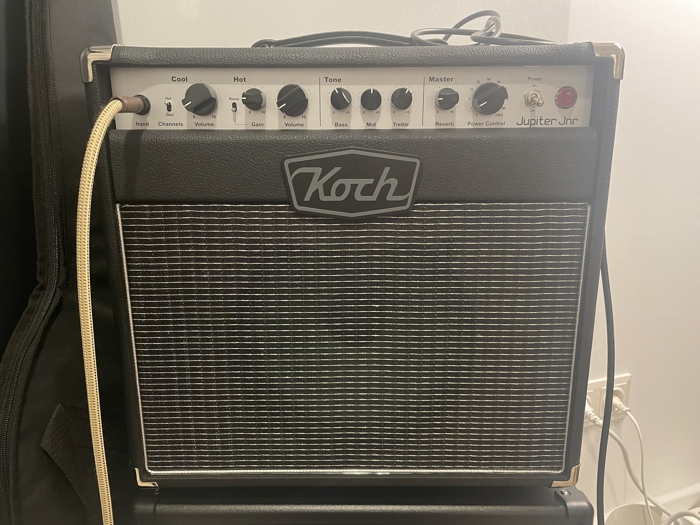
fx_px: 526
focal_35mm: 26
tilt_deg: -12.6
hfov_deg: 67.3
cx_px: 350
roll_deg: +0.5
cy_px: 262
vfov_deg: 53.1
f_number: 1.6
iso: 500
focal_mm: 4.2
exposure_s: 1/33
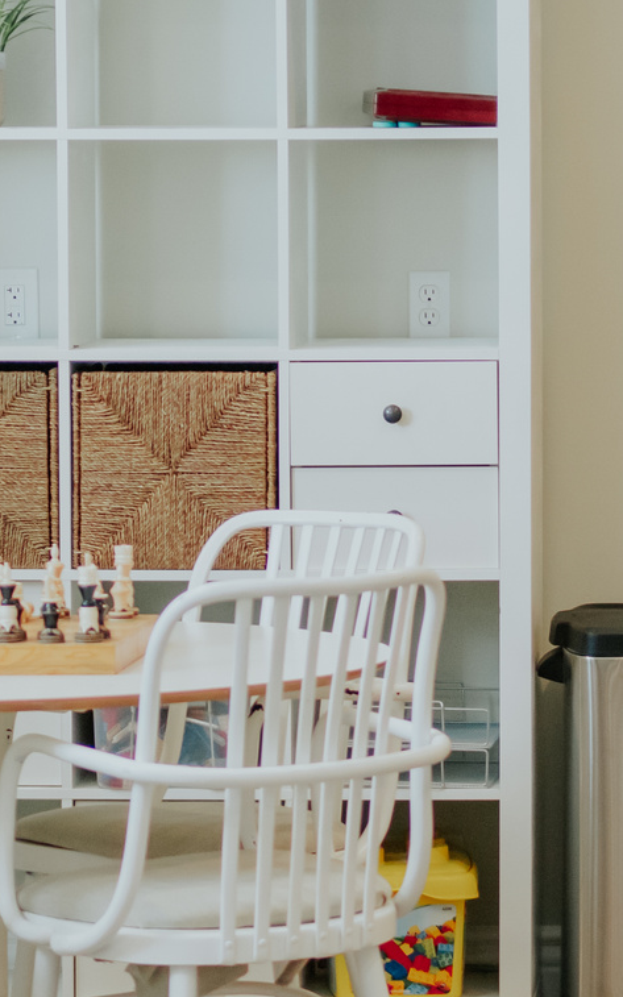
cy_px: 454
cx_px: 540
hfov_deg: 5.8
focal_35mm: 226
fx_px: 6141
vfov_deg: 9.3
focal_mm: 55
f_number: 1.8
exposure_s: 1/320
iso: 400
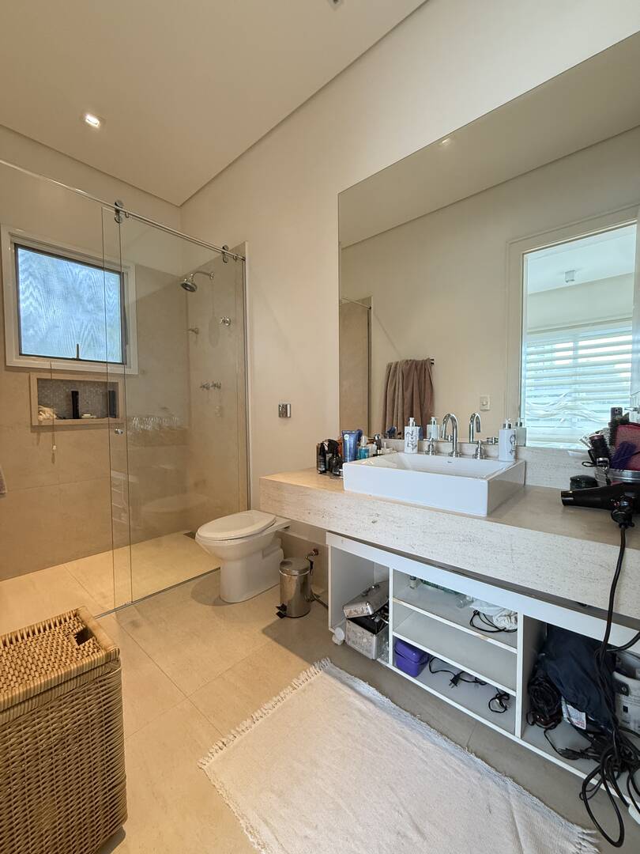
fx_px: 345
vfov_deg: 102.1
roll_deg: +0.2
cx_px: 320
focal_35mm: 14
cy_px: 427
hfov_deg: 85.7
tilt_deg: -1.9
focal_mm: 2.22
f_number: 2.2
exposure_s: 1/60
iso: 320
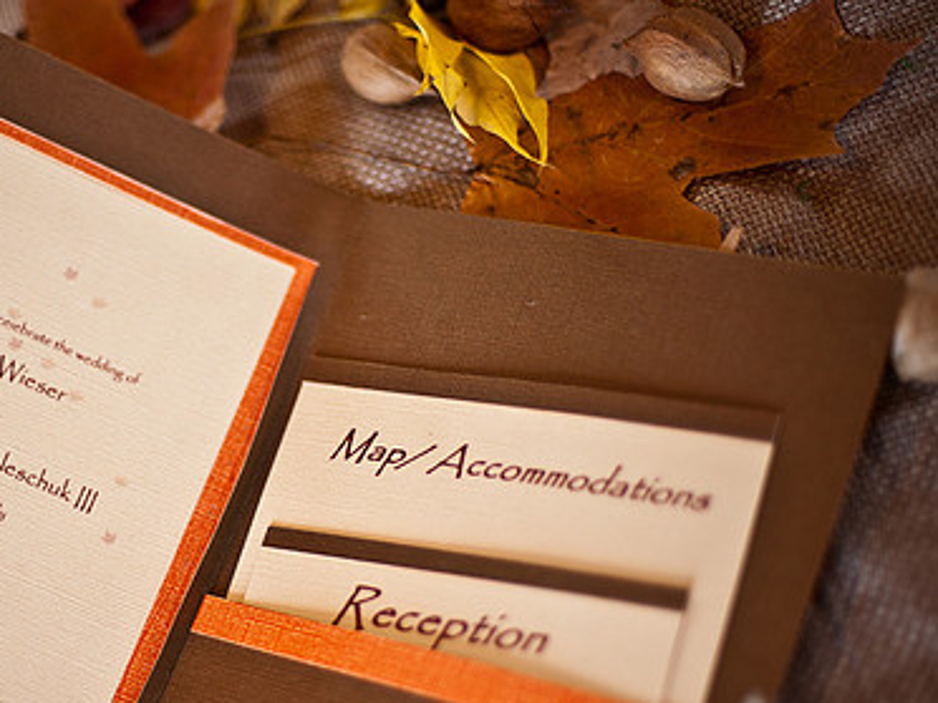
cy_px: 438
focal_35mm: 75
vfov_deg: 19.6
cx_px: 250
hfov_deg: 25.7
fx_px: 2032
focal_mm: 50
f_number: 1.4
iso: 250
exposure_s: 1/160
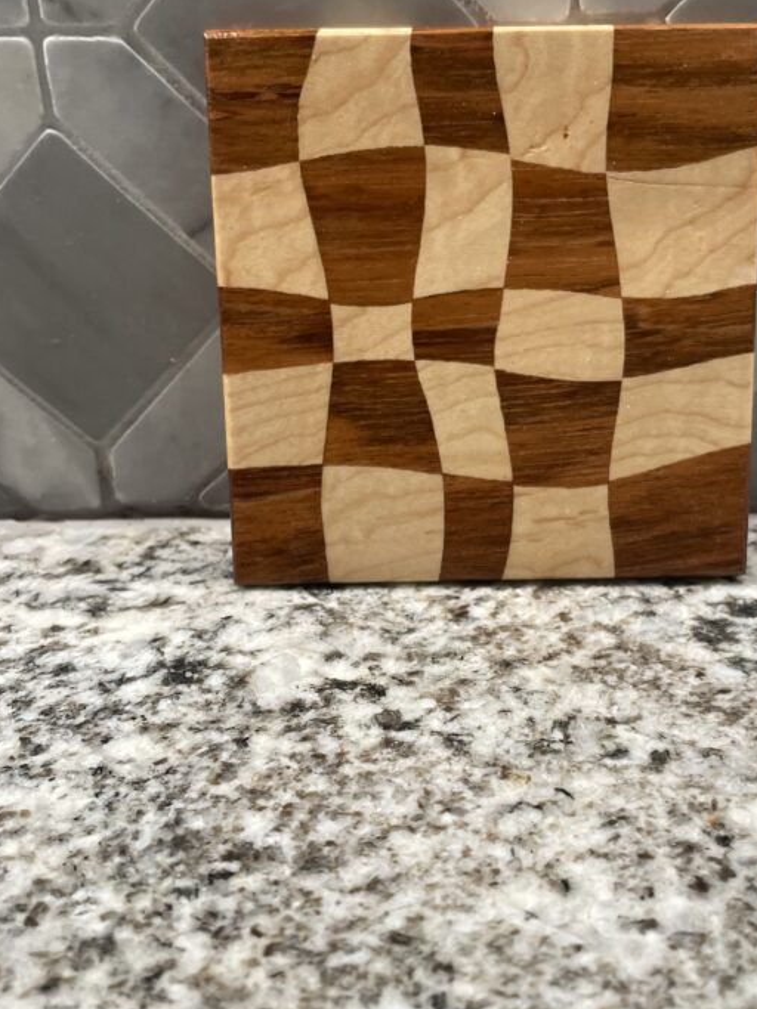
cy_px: 526
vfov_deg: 47.9
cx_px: 464
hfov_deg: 36.6
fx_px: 1138
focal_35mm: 39
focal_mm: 4.2
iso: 125
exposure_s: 1/120
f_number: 1.6
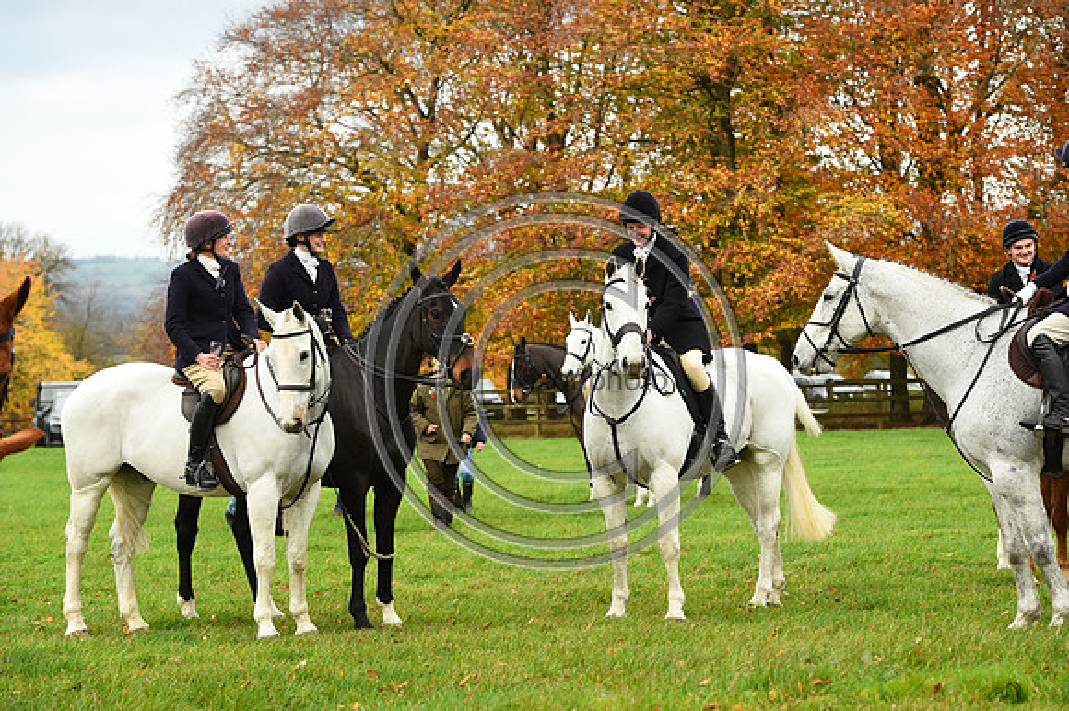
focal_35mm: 112
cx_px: 534
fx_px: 3324
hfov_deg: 18.3
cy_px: 356
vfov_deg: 12.2
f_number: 5.6
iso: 2000
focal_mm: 112
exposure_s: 1/1250
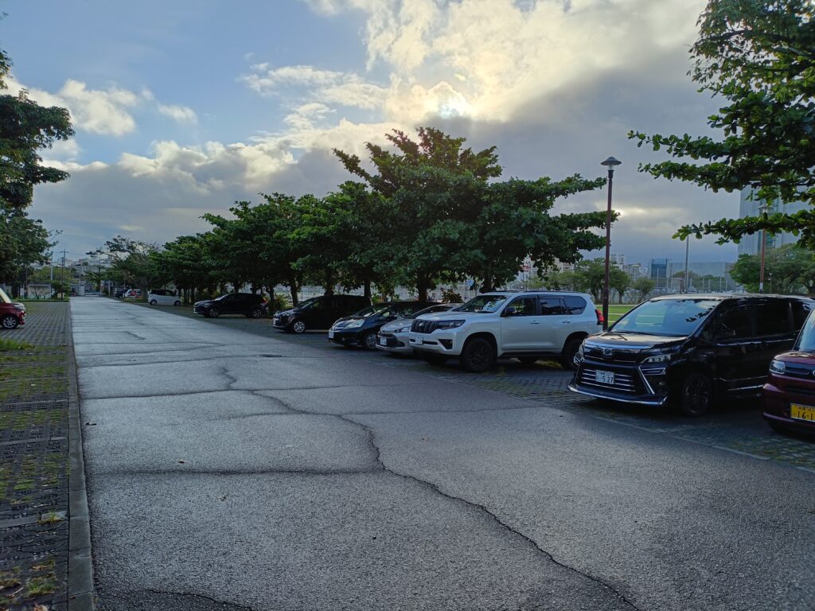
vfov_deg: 54.9
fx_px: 589
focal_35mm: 25
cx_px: 408
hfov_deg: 69.4
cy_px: 306
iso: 50
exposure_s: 1/364
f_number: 1.7
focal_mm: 4.7
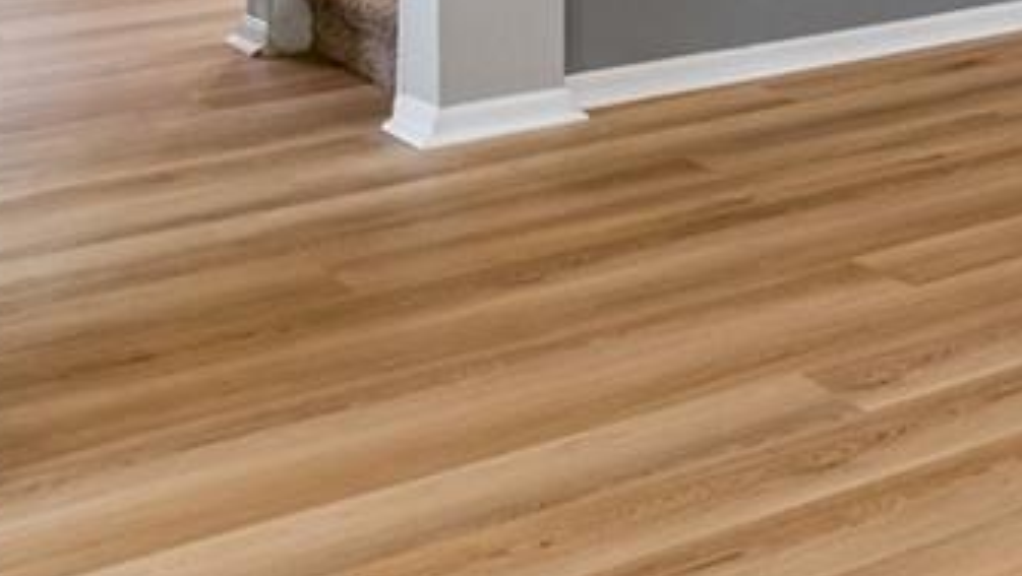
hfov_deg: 17.6
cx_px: 2151
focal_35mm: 75
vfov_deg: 14.5
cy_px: -411
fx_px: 2034
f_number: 7.1
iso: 100
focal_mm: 10
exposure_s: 1/3.33
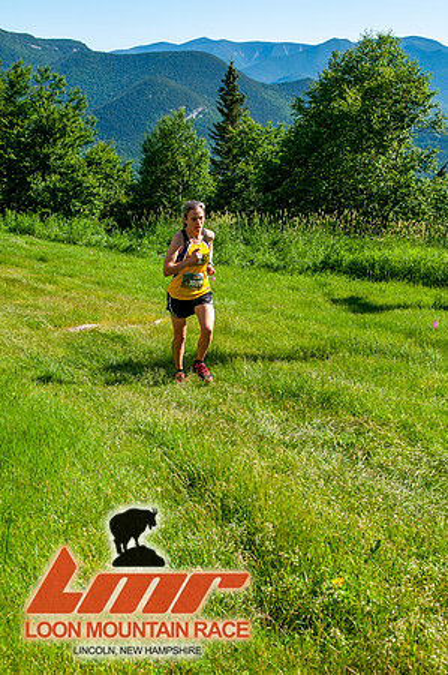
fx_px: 954
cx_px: 224
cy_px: 338
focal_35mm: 51
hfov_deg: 26.4
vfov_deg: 38.9
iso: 200
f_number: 8
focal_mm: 34
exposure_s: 1/400
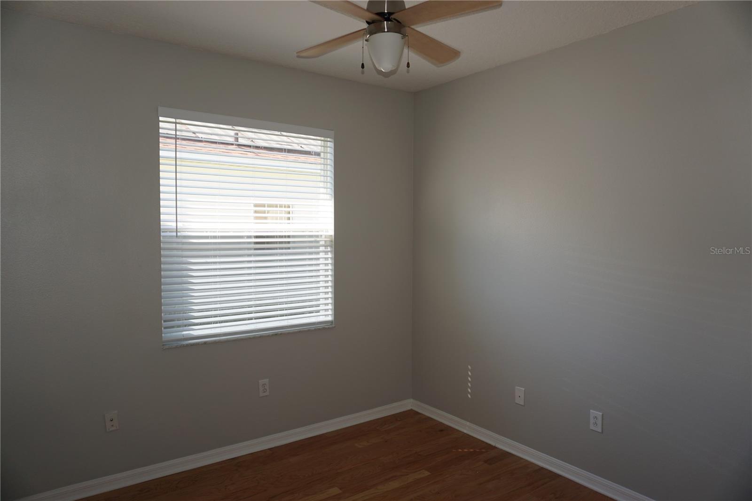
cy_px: 250
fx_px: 501
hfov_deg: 73.8
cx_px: 376
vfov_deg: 53.1
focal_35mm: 24
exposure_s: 1/160
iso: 125
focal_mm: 16
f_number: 4
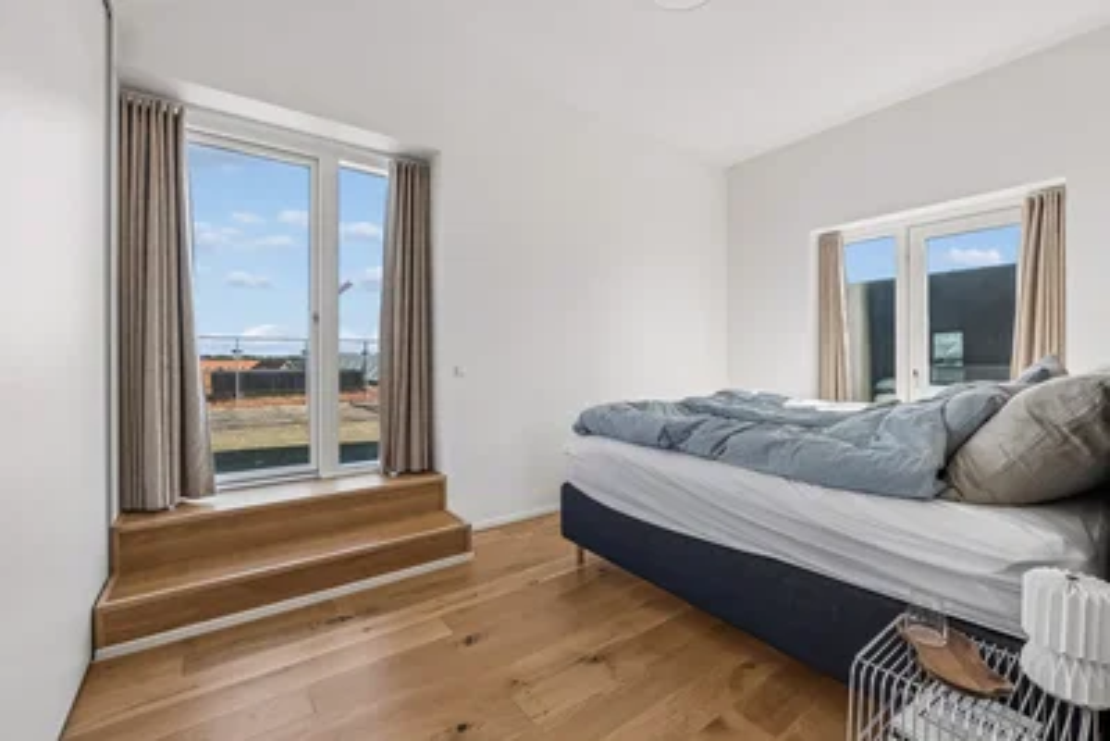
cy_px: 370
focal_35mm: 15
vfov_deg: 77.4
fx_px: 463
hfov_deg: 100.4
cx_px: 555
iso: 250
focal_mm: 10
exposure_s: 1/60
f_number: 9
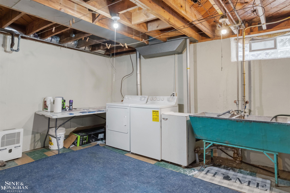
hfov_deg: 81.2
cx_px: 145
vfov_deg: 59.5
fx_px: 169
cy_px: 96
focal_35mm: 21
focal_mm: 14.1
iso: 800
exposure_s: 1
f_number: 8
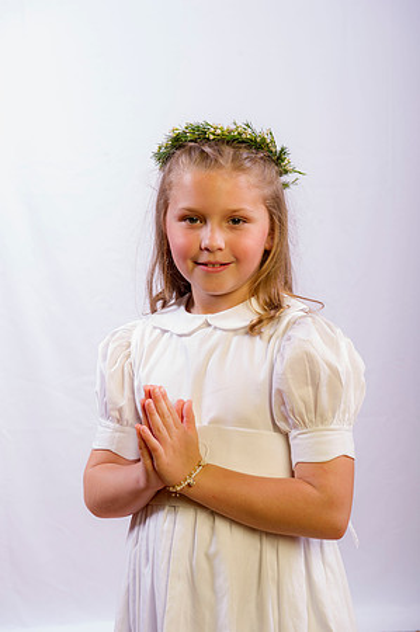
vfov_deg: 30.5
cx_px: 210
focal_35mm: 66
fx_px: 1158
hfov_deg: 20.6
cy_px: 316
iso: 100
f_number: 8
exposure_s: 1/200
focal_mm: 66
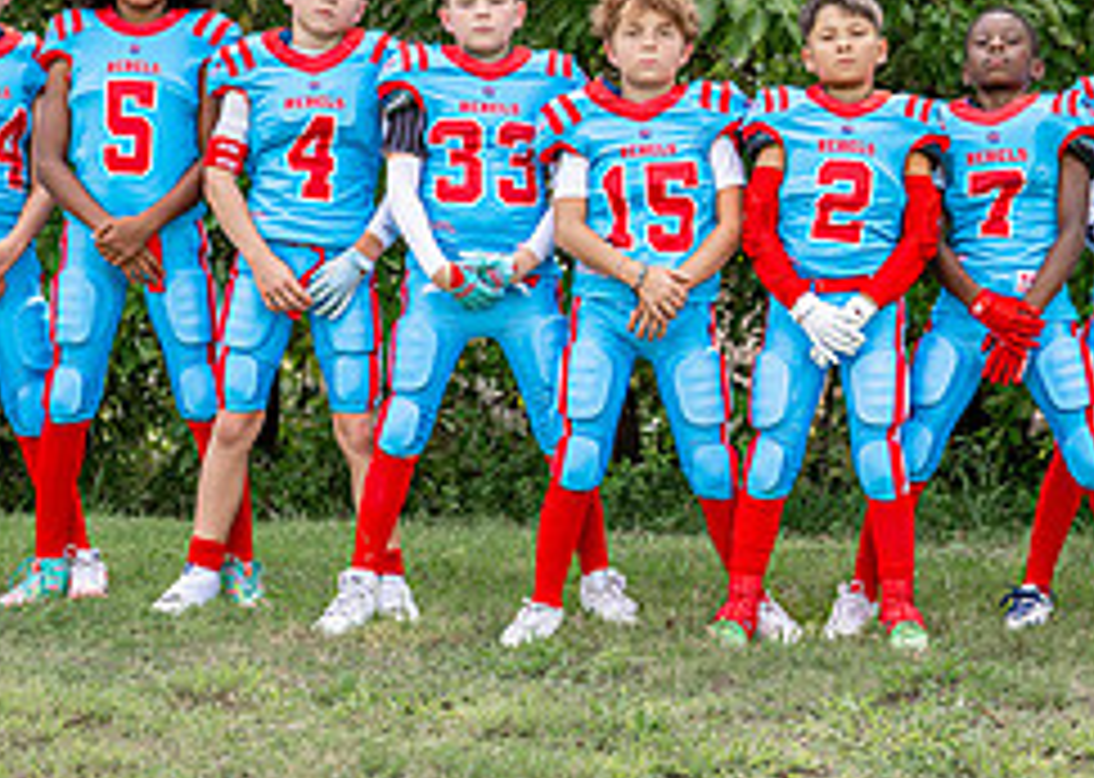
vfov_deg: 10.7
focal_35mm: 134
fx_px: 4159
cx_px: 886
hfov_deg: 14.9
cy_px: 307
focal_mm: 50
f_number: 2.5
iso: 100
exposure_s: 1/800
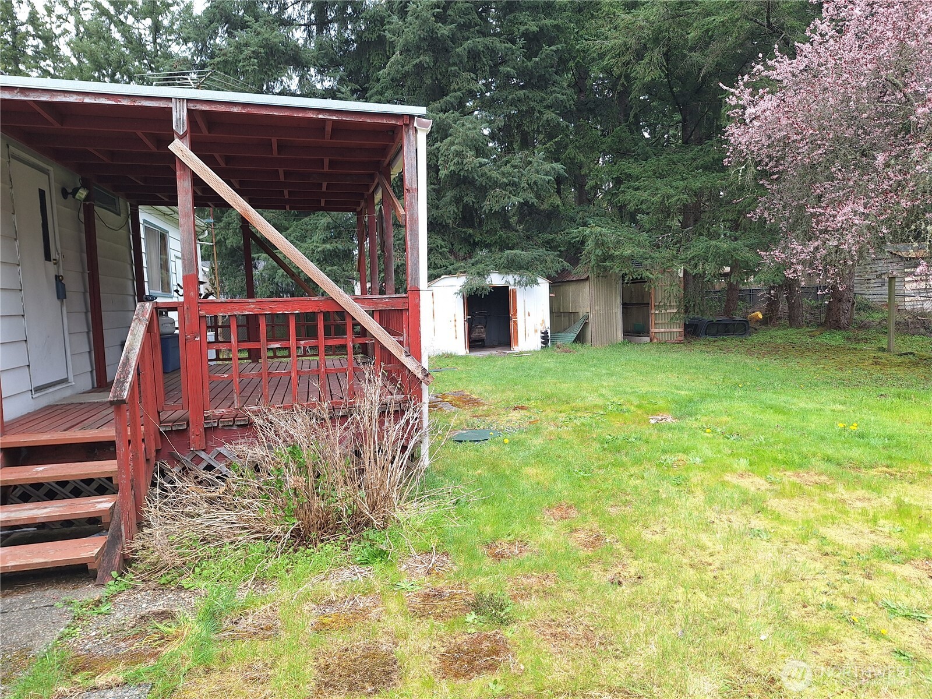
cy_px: 350
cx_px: 466
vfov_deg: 58.9
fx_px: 619
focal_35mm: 23
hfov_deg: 73.9
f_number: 1.8
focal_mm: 5.54
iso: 40
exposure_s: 1/227
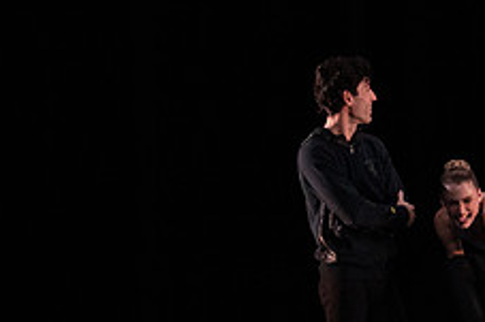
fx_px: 6893
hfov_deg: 4.0
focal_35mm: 512
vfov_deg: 2.7
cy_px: 189
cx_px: 566
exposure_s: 1/500
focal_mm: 200
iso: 12800
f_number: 8
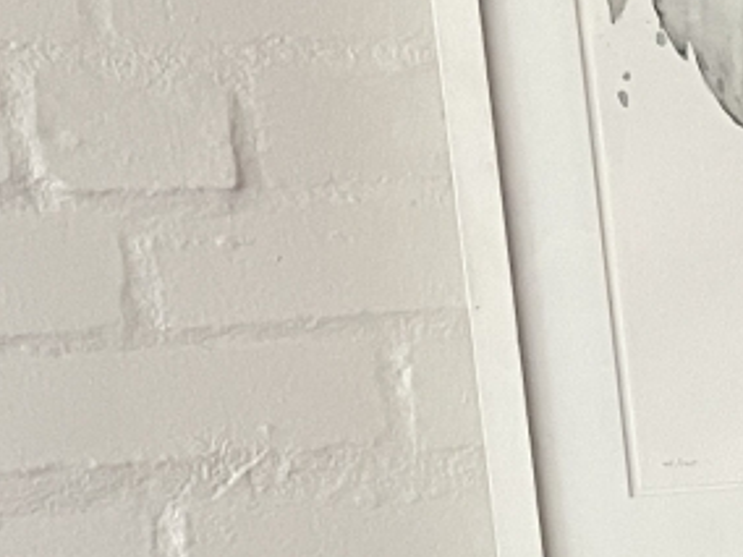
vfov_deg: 10.4
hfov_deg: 10.8
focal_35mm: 141
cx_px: 2033
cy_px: 649
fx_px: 3026
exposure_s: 1/60
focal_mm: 5.1
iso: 250
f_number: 1.6
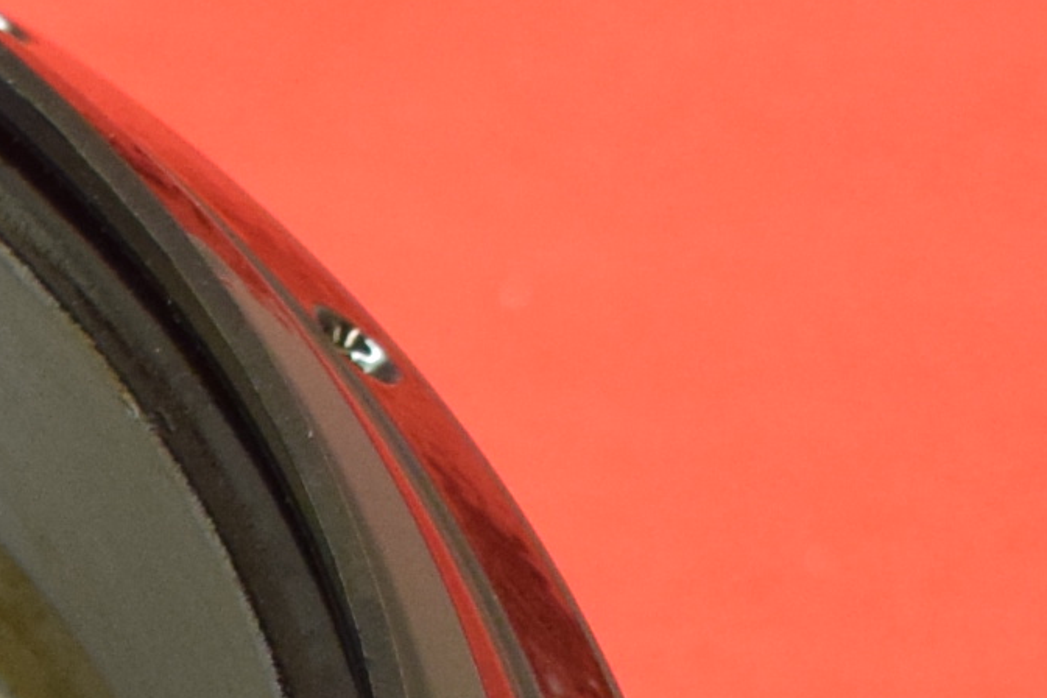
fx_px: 7009
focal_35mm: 241
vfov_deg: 5.5
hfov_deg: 8.1
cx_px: -1125
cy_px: 1570
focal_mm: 24
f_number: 5
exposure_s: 1/60
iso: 1250
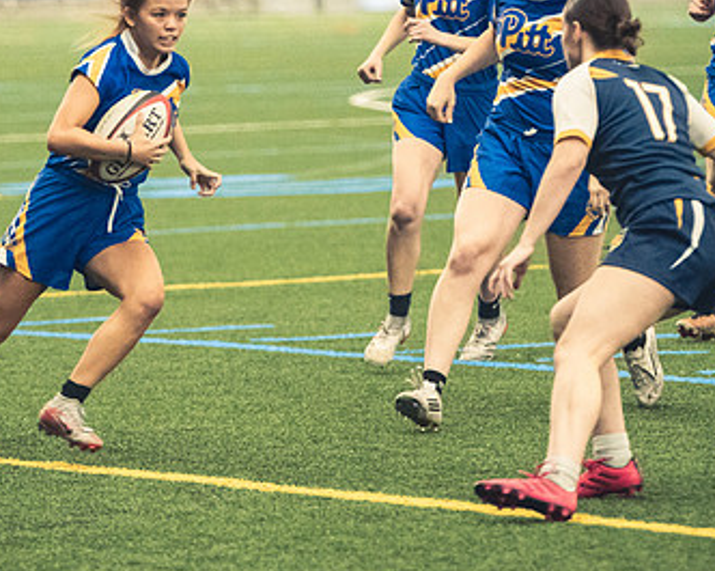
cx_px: 248
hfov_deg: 5.4
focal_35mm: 356
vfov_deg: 4.3
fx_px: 7527
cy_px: 254
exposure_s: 1/500
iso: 12800
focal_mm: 145
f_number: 2.8
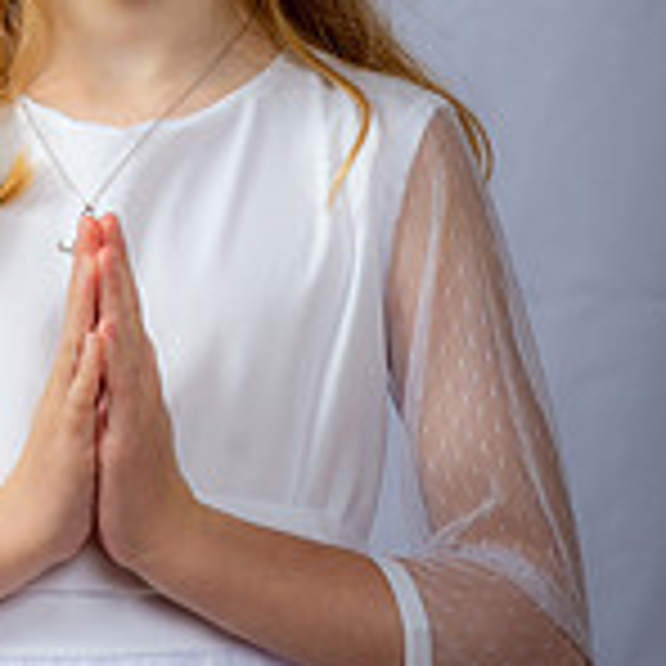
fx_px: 4506
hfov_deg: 8.4
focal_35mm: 207
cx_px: 101
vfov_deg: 8.4
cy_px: 112
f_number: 6.3
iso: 250
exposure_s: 1/200
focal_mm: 80
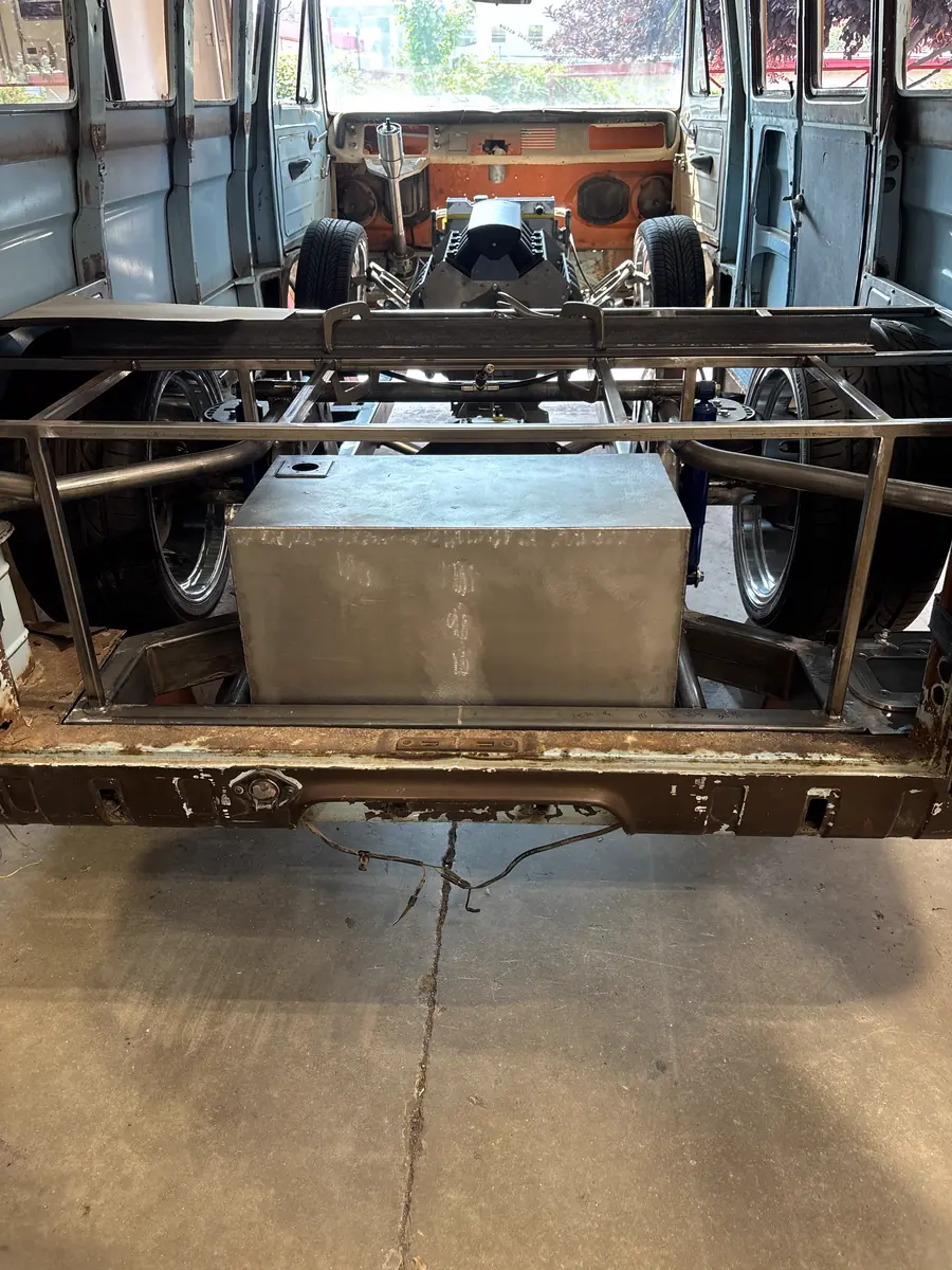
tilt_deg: -28.5
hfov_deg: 53.1
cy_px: 635
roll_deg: +2.0
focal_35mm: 26
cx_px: 476
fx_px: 953
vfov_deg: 67.3
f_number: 1.6
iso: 125
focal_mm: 5.96
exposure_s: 1/119
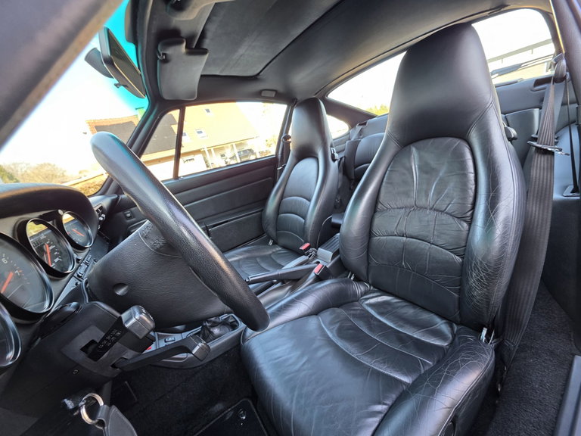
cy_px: 218
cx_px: 290
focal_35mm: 13
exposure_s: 1/100
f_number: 1.9
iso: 160
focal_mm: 2.2
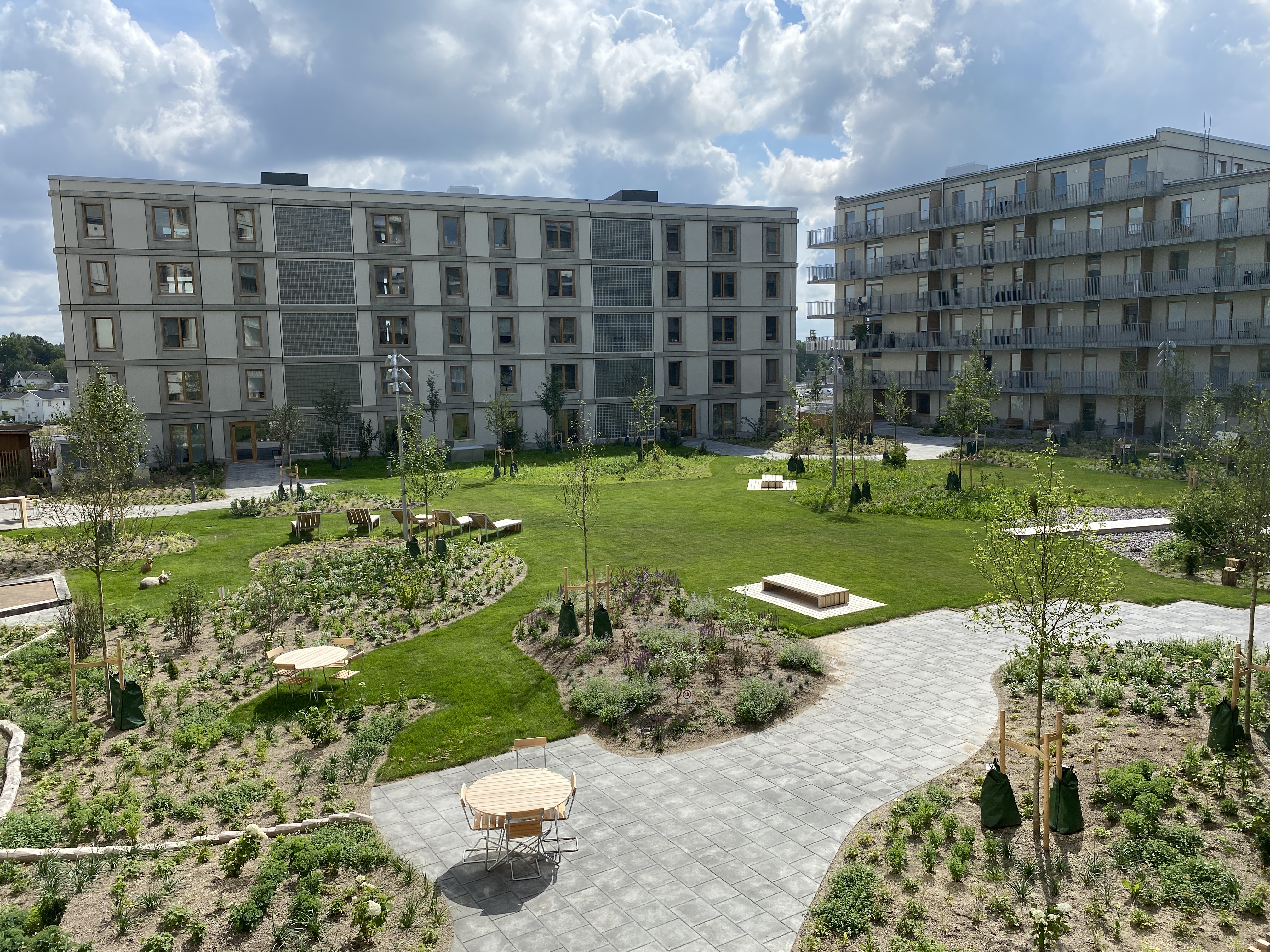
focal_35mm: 26
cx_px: 635
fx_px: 954
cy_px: 476
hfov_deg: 67.3
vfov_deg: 53.1
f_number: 1.8
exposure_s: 1/3731
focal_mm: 4.25
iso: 32
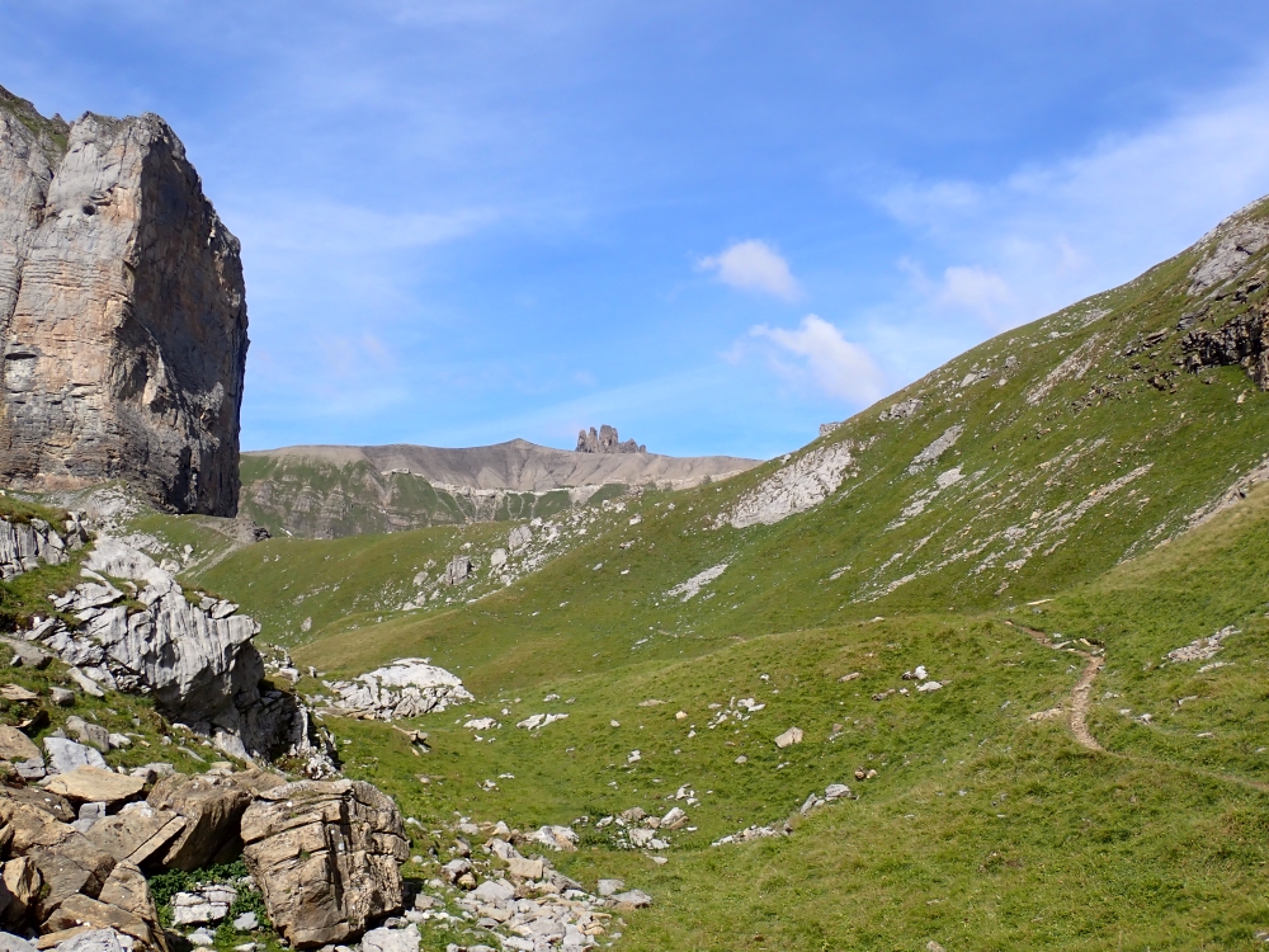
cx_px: 634
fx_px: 1320
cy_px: 476
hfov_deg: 51.4
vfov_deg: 39.7
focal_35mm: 36
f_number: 10
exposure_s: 1/160
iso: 100
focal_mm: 6.37
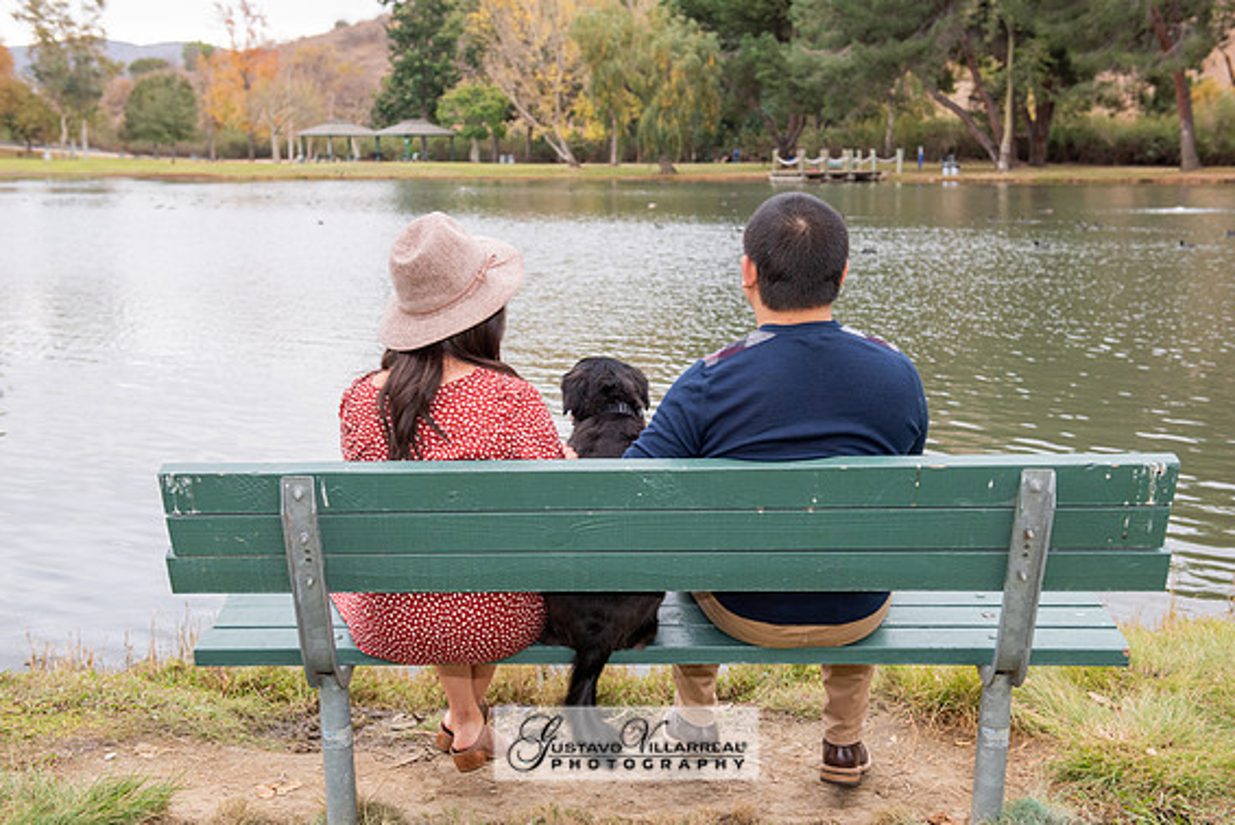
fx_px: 1647
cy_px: 405
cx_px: 626
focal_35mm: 48
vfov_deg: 28.1
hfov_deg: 41.1
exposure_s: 1/125
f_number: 5
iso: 500
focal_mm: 44
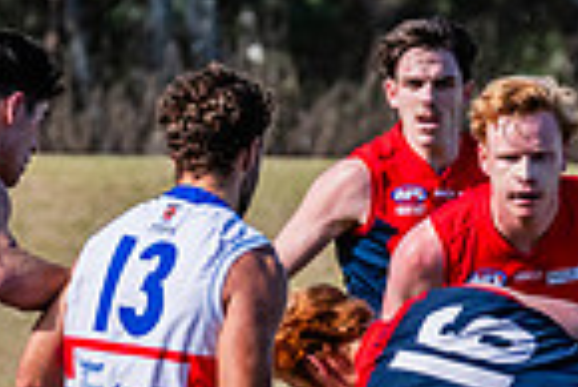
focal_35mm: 1417
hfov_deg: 1.5
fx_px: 22773
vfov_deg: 1.0
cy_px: 531
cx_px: 405
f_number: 8
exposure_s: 1/1600
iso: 800
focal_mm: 270
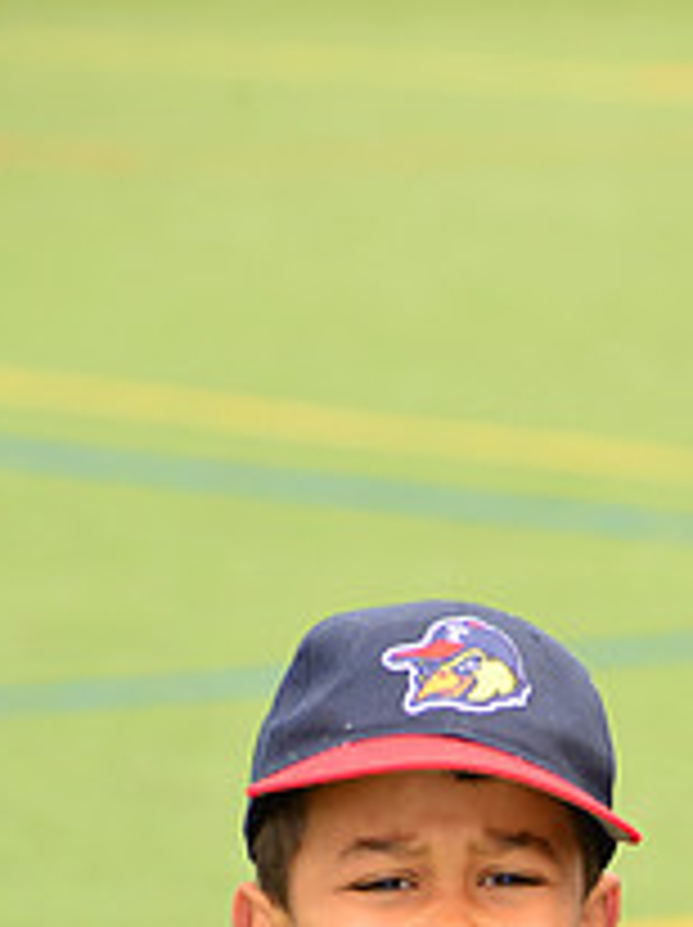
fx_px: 12331
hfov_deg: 3.2
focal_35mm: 461
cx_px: 700
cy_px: 1197
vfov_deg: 4.3
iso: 250
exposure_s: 1/200
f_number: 8
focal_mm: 170
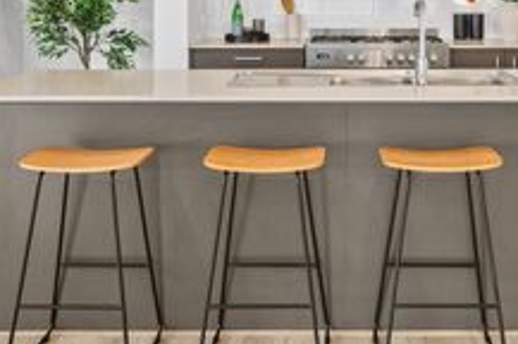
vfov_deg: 24.5
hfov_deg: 37.7
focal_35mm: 52
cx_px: 358
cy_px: -13
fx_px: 747
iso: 800
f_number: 8
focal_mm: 24
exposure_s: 1/8
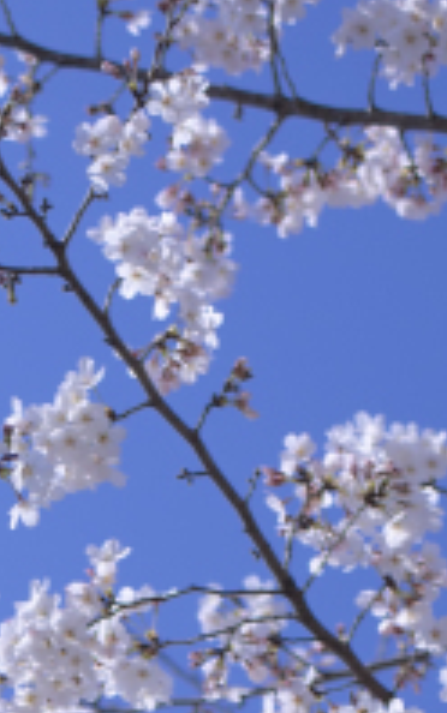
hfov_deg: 5.0
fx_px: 5138
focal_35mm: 264
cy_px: 1797
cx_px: -105
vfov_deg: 7.4
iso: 100
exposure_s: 1/4000
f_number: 2.8
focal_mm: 50
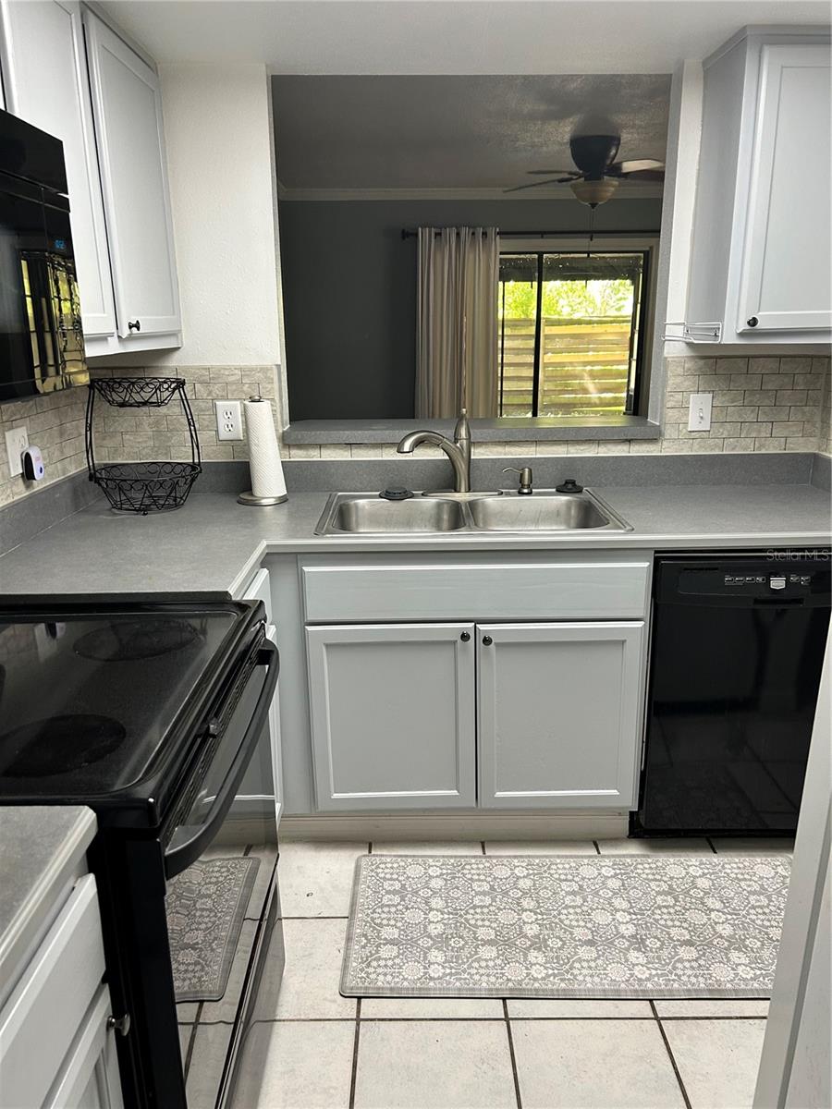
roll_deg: +0.4
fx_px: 833
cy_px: 554
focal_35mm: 26
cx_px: 416
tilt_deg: -16.1
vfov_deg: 67.3
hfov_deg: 53.1
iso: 160
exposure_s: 1/60
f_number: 1.5
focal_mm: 5.7
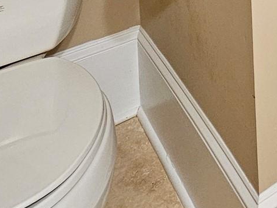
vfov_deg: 17.6
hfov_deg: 27.5
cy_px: -218
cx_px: 376
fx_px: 448
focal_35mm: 56
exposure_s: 1/60
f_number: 2.2
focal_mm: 2.2
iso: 400
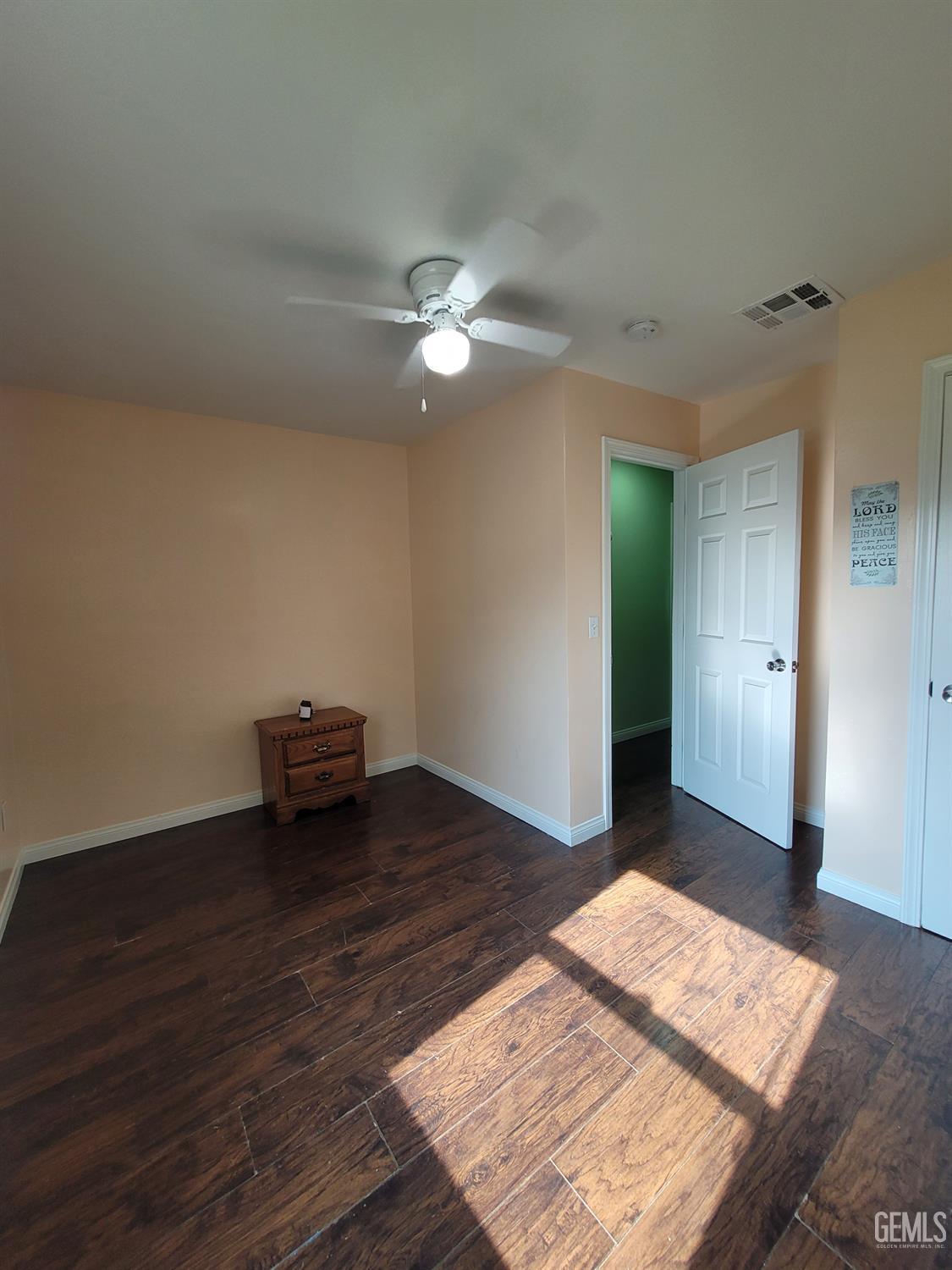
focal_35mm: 13
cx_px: 476
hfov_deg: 89.9
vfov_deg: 106.2
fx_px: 477
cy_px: 635
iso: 64
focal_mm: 1.74
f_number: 2.2
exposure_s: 1/120
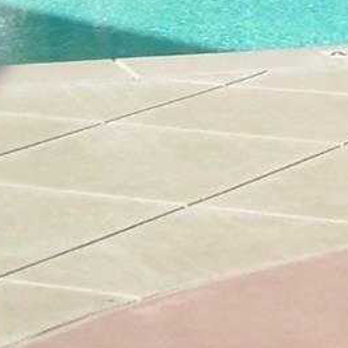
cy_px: -197
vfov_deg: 8.9
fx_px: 2184
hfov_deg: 8.7
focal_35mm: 192
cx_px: 642
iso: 50
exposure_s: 1/420
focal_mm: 6.3
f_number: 4.6
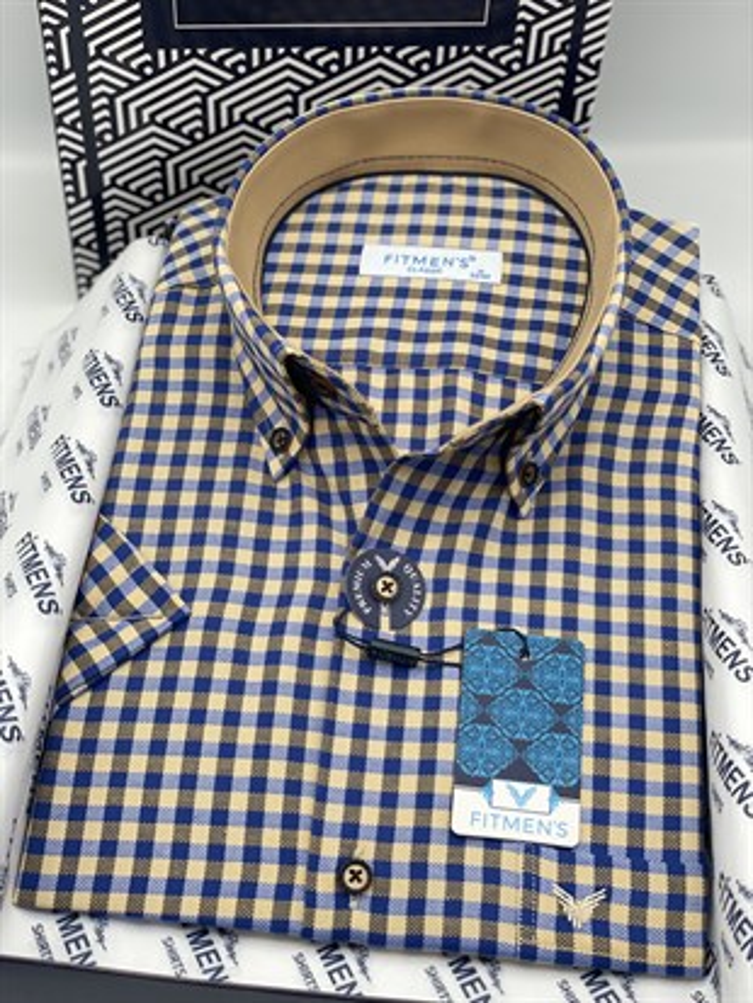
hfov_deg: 28.0
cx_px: 376
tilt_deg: -45.4
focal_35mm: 52
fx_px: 1507
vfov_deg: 36.8
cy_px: 502
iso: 25
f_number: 2
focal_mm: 6
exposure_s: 1/100
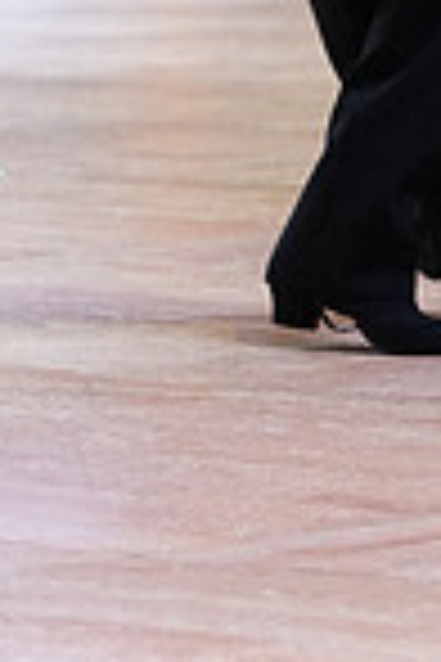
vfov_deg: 6.0
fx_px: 6155
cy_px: -518
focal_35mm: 335
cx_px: -376
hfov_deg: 4.1
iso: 2500
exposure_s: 1/250
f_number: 4
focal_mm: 85
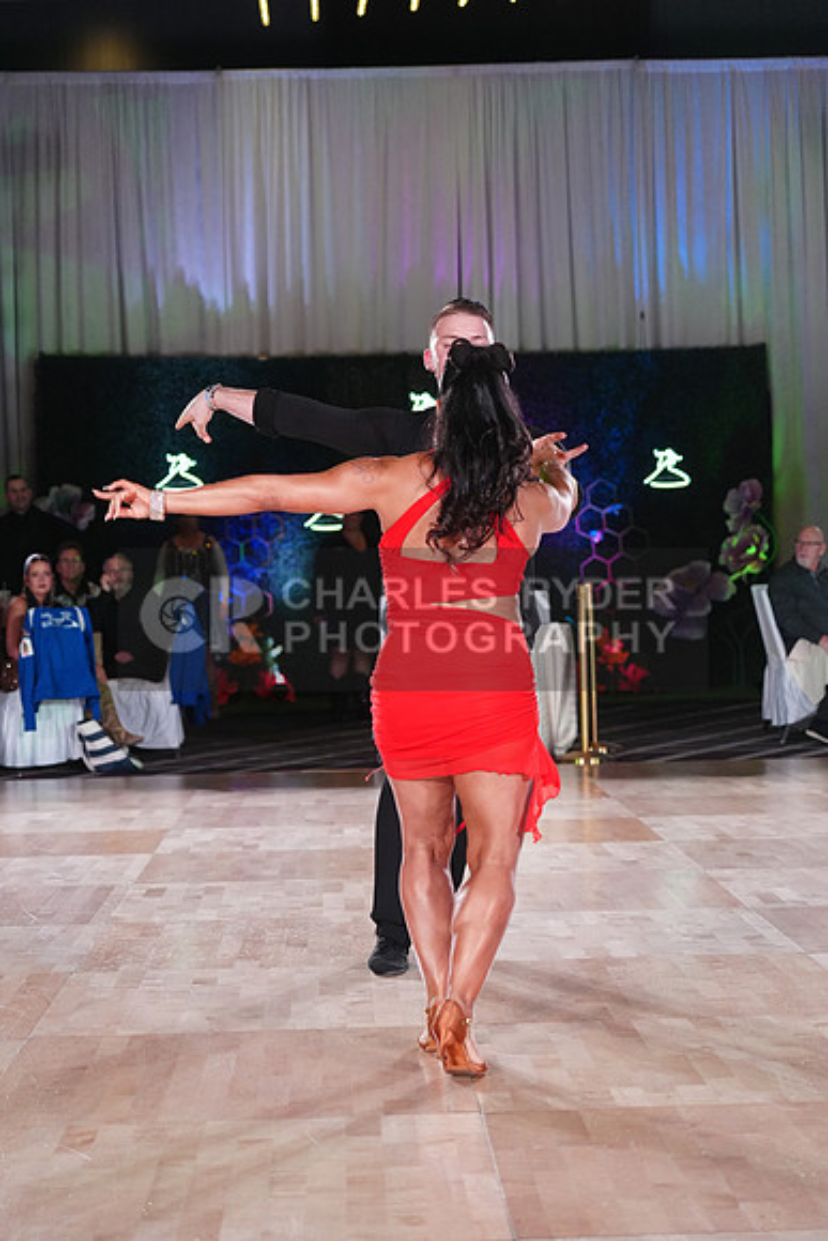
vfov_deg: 28.8
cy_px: 620
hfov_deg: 19.5
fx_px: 2413
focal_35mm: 70
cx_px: 414
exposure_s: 1/400
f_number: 4
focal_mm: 70
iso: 2500
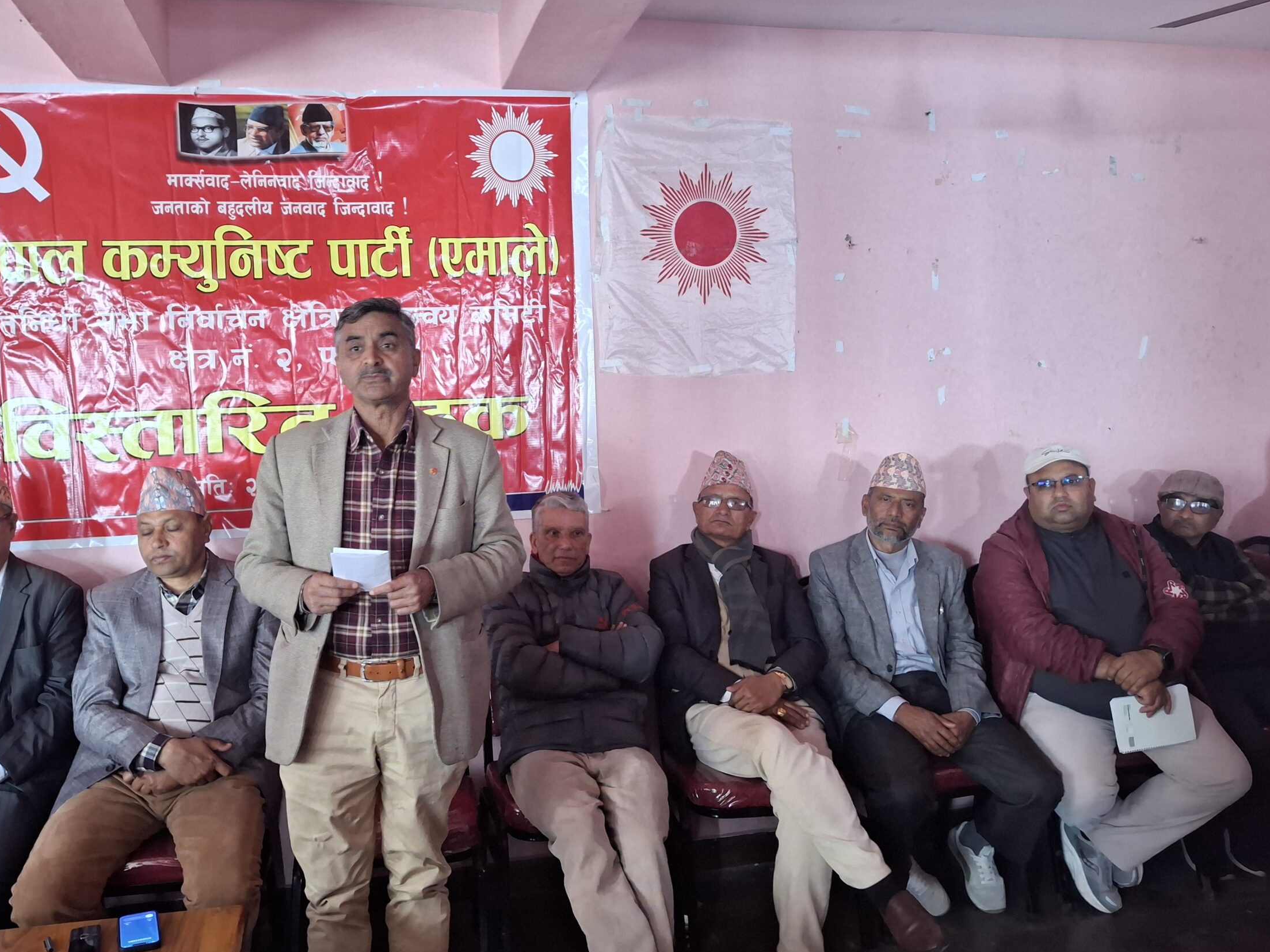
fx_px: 1064
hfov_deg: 61.4
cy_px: 440
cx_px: 539
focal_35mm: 29
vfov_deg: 48.2
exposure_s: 1/40
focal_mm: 4.69
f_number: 1.8
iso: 250
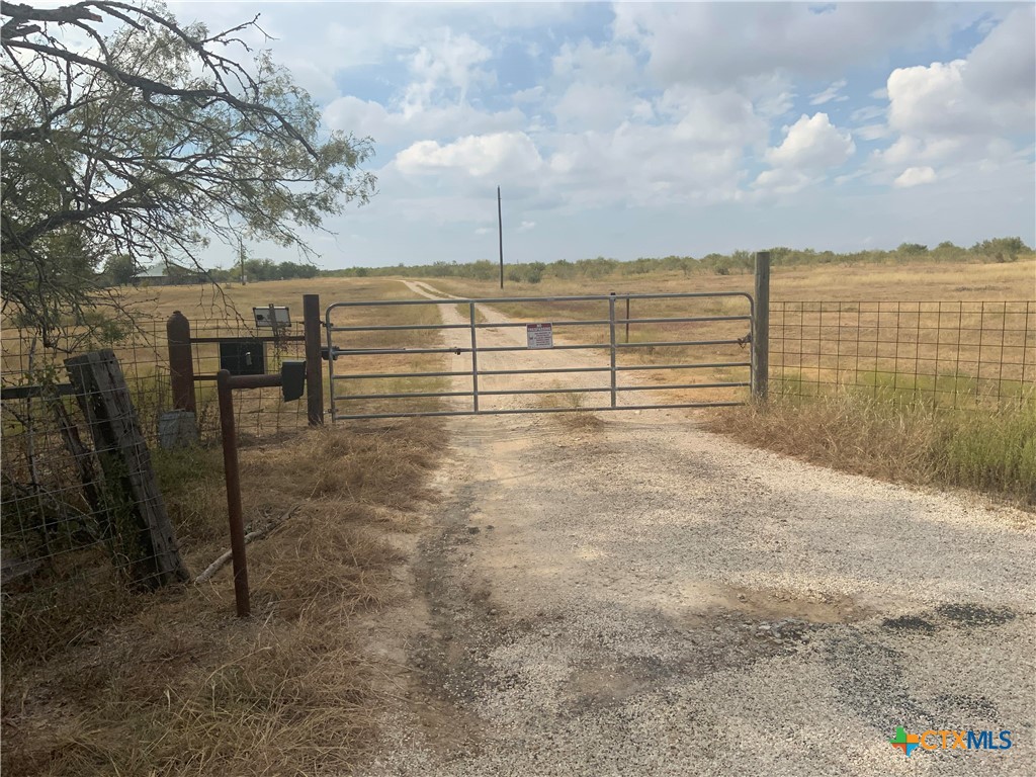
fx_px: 868
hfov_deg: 61.7
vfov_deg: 48.2
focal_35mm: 29
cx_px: 518
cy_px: 388
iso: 20
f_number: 1.8
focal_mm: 3
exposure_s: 1/3125
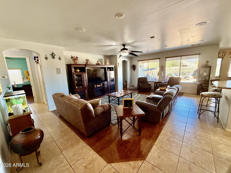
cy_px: 86
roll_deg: +2.6
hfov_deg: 102.1
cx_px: 116
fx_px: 93
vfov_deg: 85.7
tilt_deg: -9.4
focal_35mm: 14
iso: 500
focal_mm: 2.22
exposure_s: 1/60
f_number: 2.2
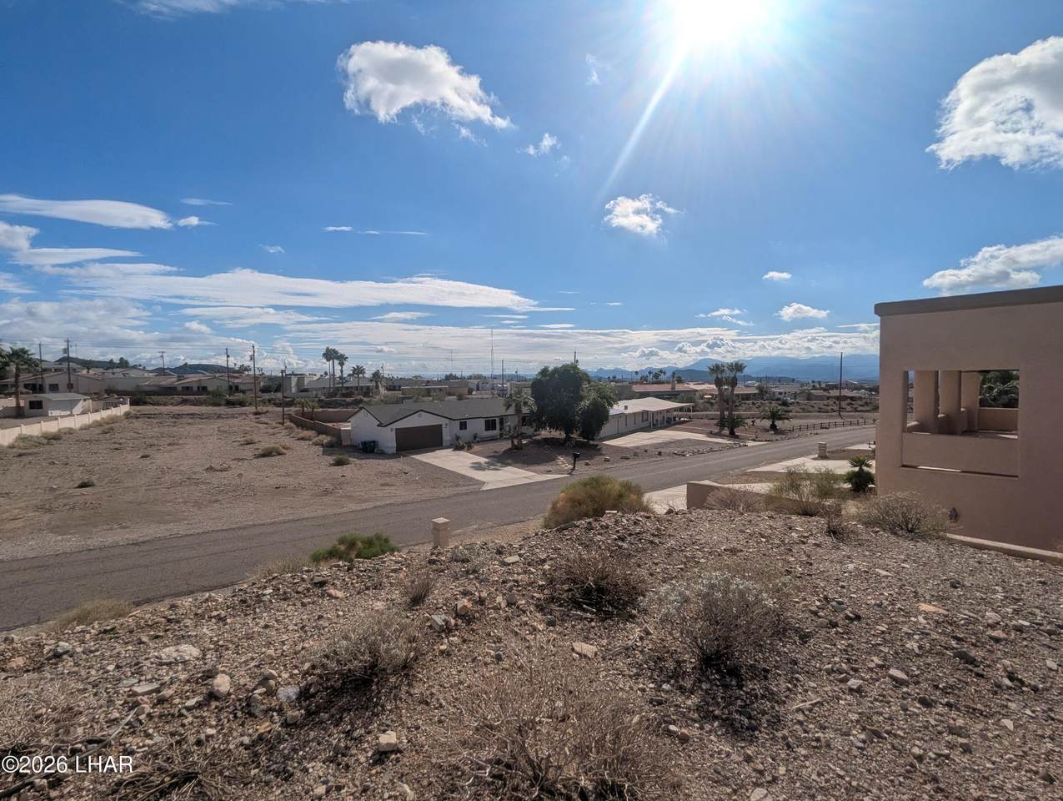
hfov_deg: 94.4
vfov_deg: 78.2
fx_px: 492
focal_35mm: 16
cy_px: 400
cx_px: 532
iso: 47
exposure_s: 1/5464
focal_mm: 2.35
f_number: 2.2
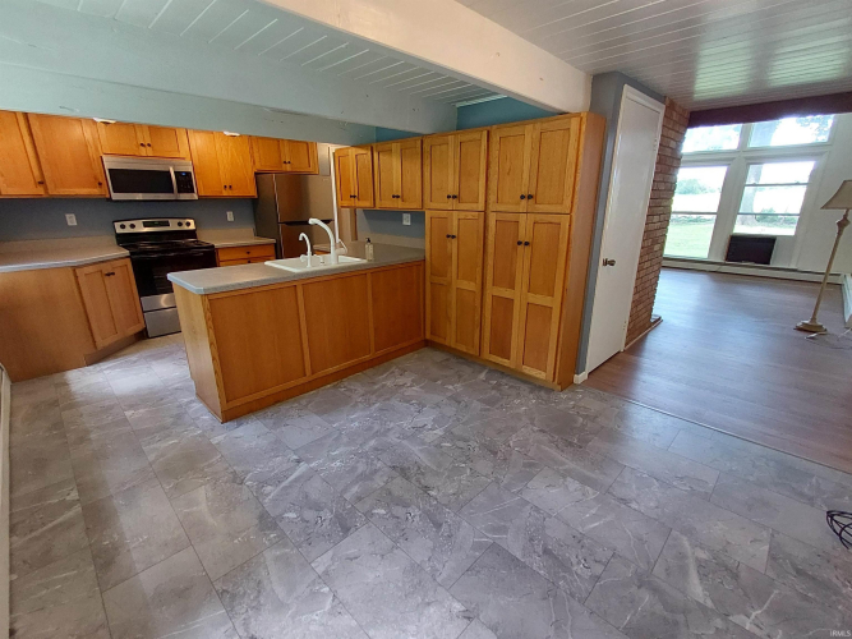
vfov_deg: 78.1
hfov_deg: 94.5
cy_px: 320
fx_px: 394
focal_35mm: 16
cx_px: 426
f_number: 2.2
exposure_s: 1/40
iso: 160
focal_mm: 1.64
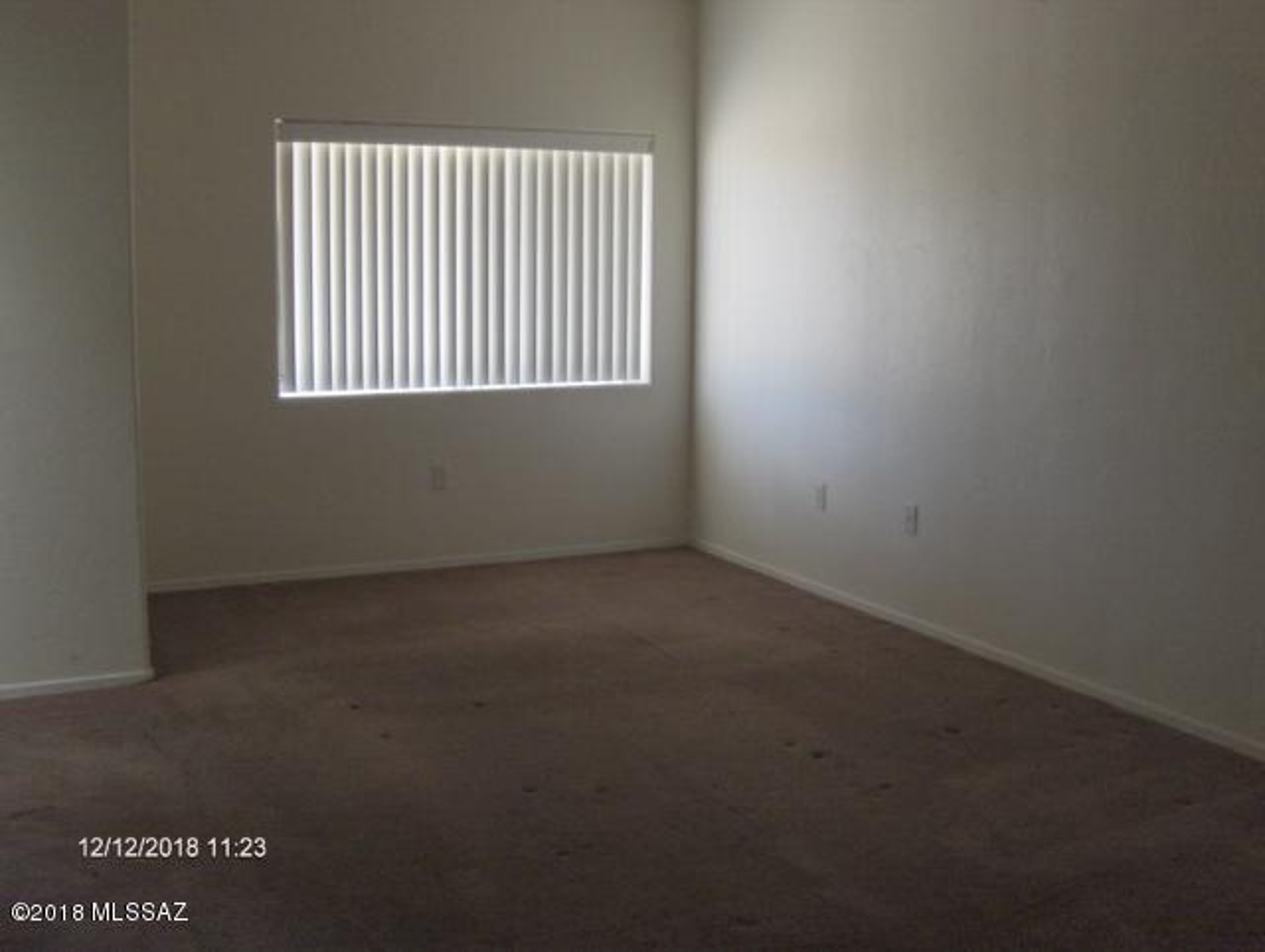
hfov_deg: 52.6
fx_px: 1281
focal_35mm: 35
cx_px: 632
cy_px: 476
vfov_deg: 40.8
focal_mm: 7.5
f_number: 2.8
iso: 200
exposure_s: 1/60.1
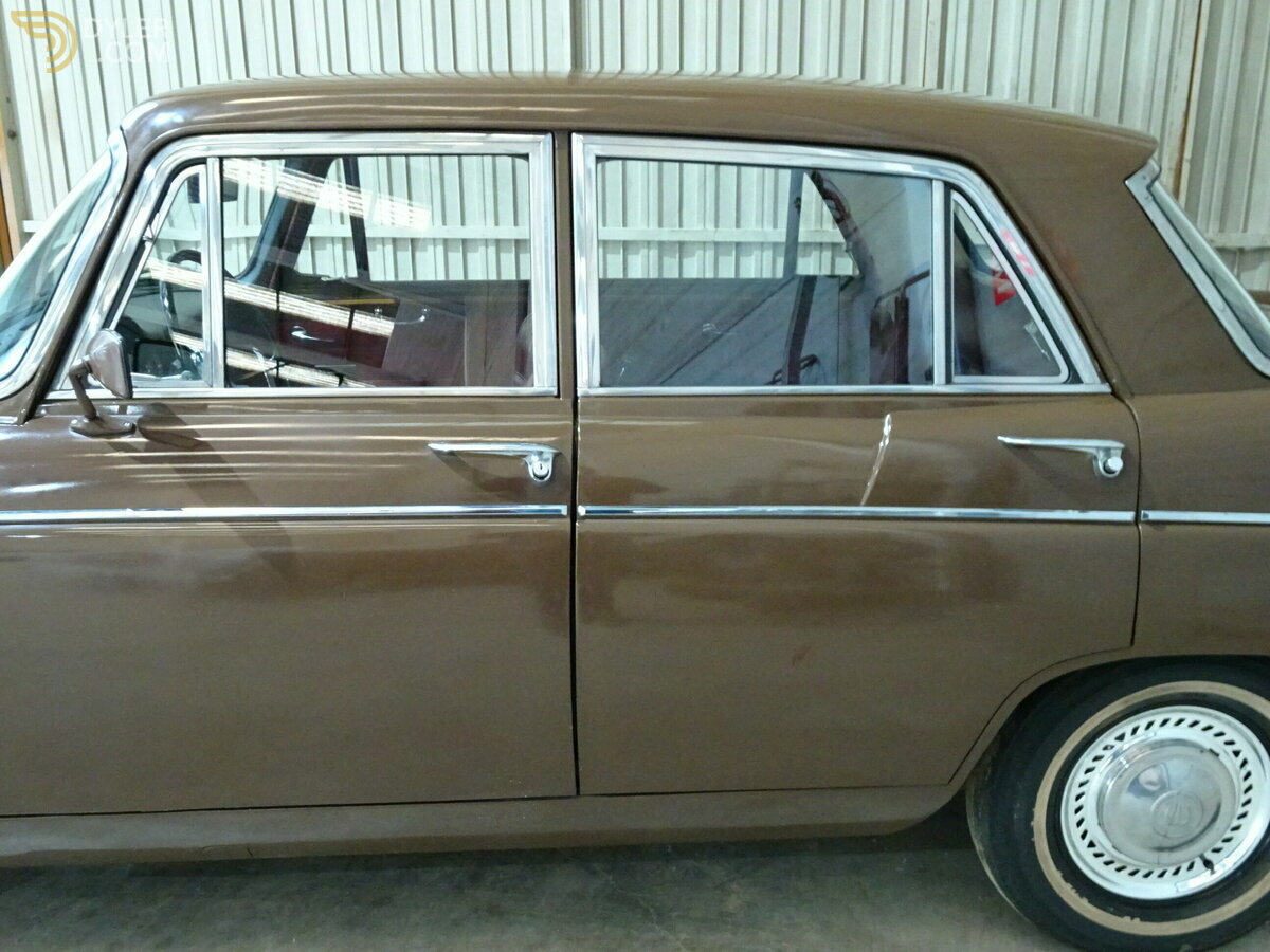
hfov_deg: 58.4
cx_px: 635
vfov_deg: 45.4
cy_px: 476
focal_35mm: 31
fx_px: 1137
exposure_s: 1/5
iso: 1000
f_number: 4
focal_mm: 5.26
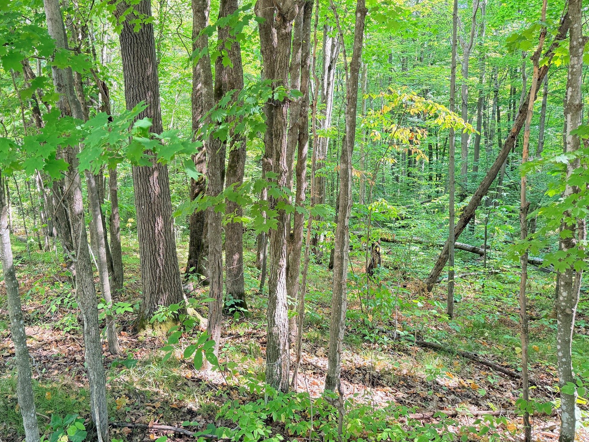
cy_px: 216
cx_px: 248
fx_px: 477
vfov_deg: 49.8
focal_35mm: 28
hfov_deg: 63.1
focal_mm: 6.76
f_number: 1.78
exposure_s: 1/111
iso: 200
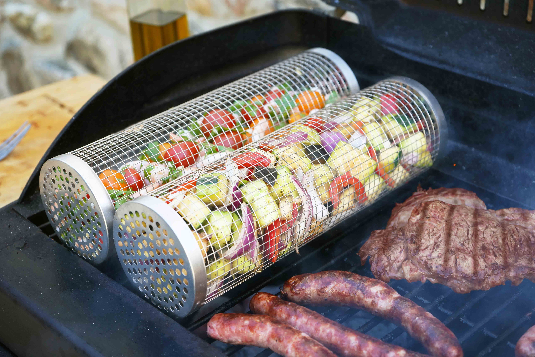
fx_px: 847
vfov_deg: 23.8
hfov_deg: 35.1
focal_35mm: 57
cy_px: 178
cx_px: 268
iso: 1250
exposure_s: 1/400
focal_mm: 57
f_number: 5.6
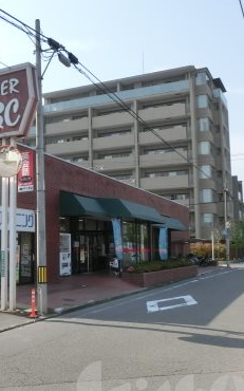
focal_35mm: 44
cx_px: 2
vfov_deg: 45.3
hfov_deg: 27.6
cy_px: 197
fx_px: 469
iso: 80
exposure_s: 1/160
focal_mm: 4.24
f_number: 7.9
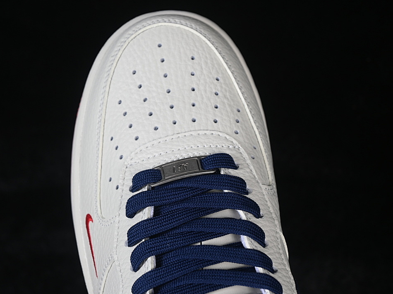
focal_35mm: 82
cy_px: 147
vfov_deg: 18.0
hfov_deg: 23.8
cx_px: 174
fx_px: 931
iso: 160
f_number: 7.1
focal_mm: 50
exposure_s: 1/80
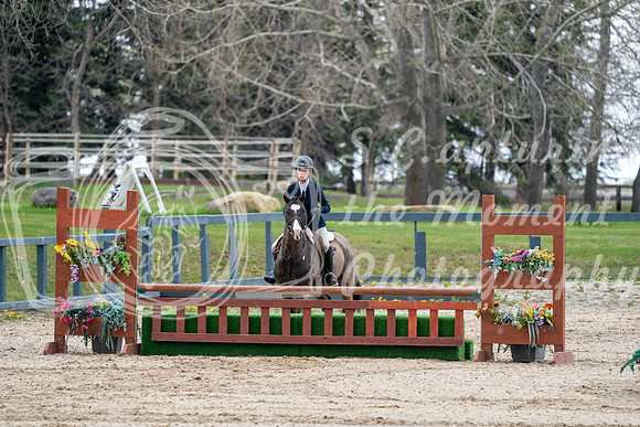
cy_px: 214
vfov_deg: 4.2
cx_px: 320
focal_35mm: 327
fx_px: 5814
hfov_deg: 6.3
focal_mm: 327
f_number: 5.6
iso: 400
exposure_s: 1/400
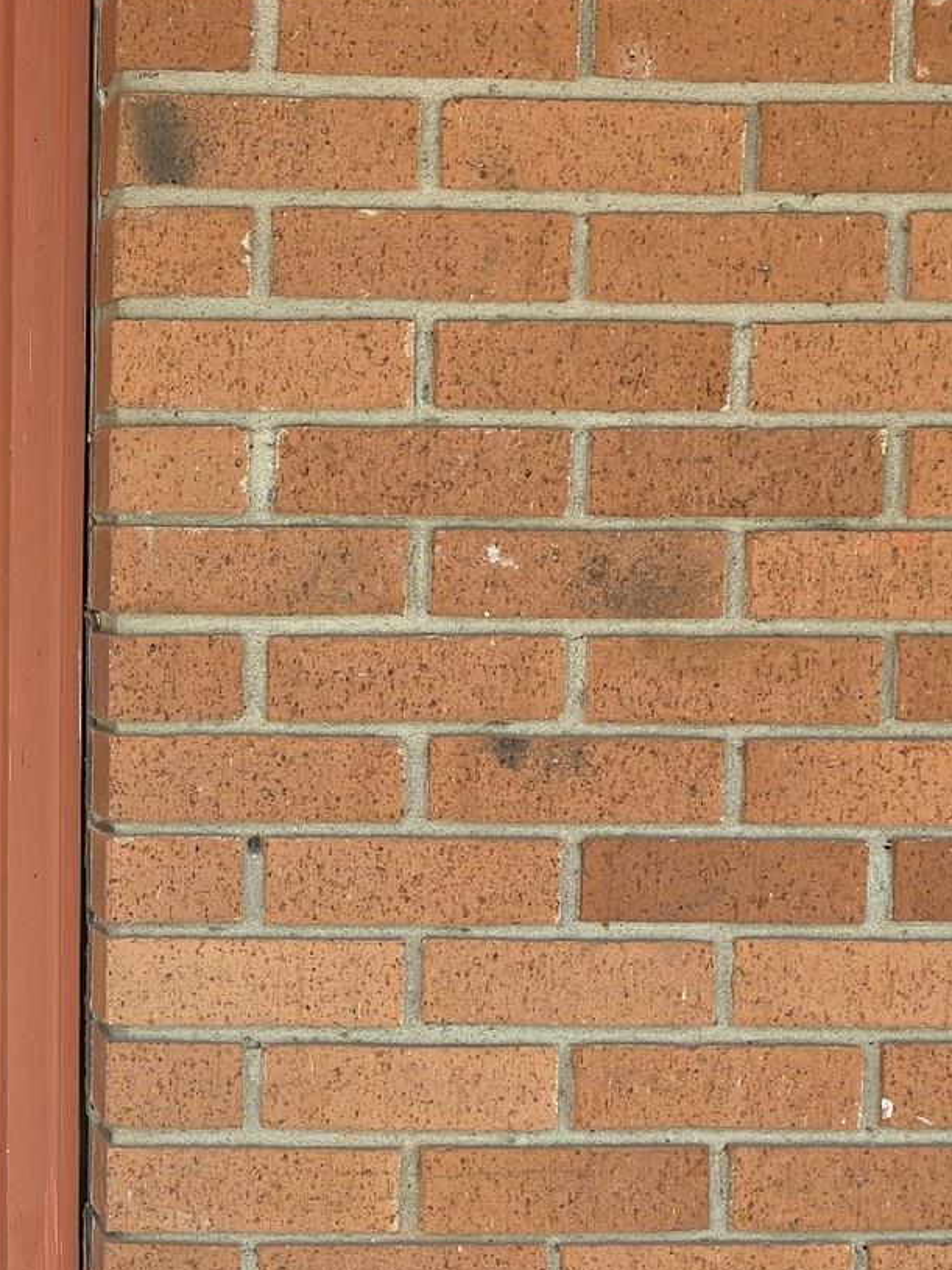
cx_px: -140
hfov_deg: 21.2
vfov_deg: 29.8
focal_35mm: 65
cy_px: 731
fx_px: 2384
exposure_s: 1/120
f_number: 1.7
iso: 16
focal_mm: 6.3
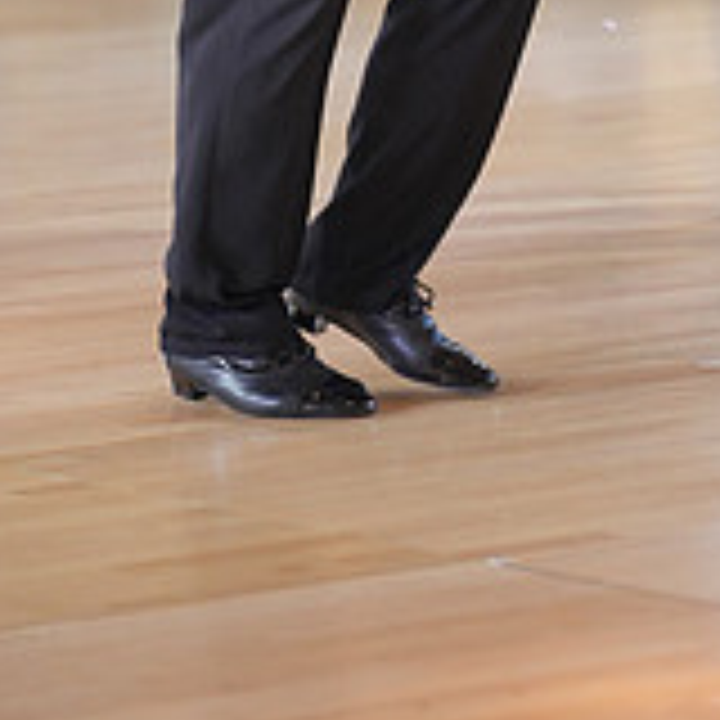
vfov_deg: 6.8
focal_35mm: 253
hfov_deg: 6.9
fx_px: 5954
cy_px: -410
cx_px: 430
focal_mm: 82
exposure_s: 1/500
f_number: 2
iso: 1250
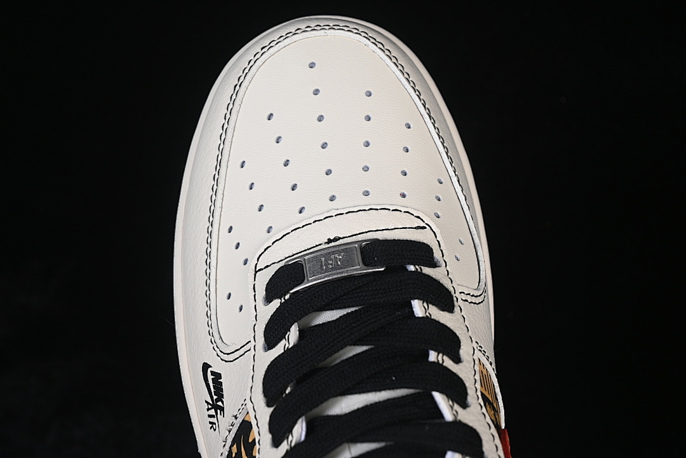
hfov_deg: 27.0
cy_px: 229
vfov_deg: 18.2
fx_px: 1429
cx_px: 343
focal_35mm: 75
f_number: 7.1
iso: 160
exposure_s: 1/80
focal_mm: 50
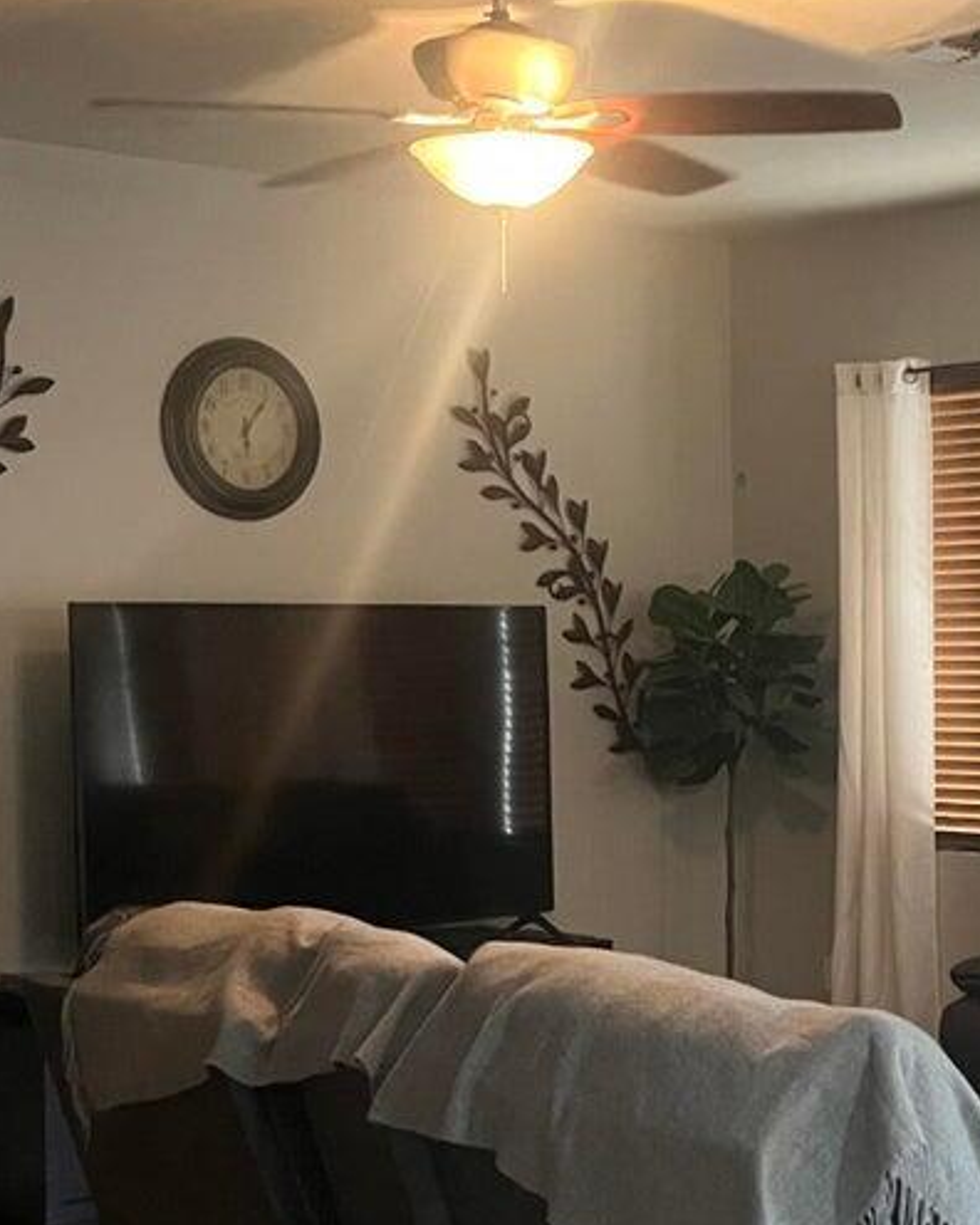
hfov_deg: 21.5
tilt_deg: -1.5
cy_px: 695
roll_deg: +0.9
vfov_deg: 27.1
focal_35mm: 70
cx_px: 838
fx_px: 2538
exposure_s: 1/30
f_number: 1.6
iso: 500
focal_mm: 5.1
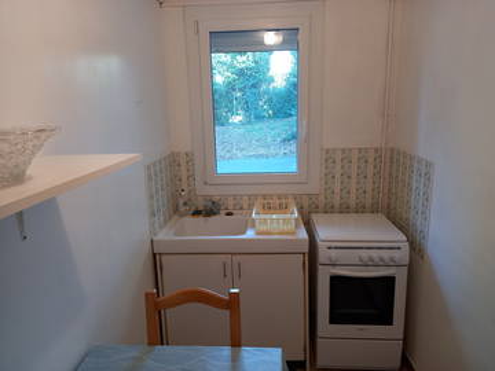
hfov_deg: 69.4
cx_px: 248
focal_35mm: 25
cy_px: 186
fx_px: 357
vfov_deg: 54.9
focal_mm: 4.6
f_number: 2
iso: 160
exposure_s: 1/33.3
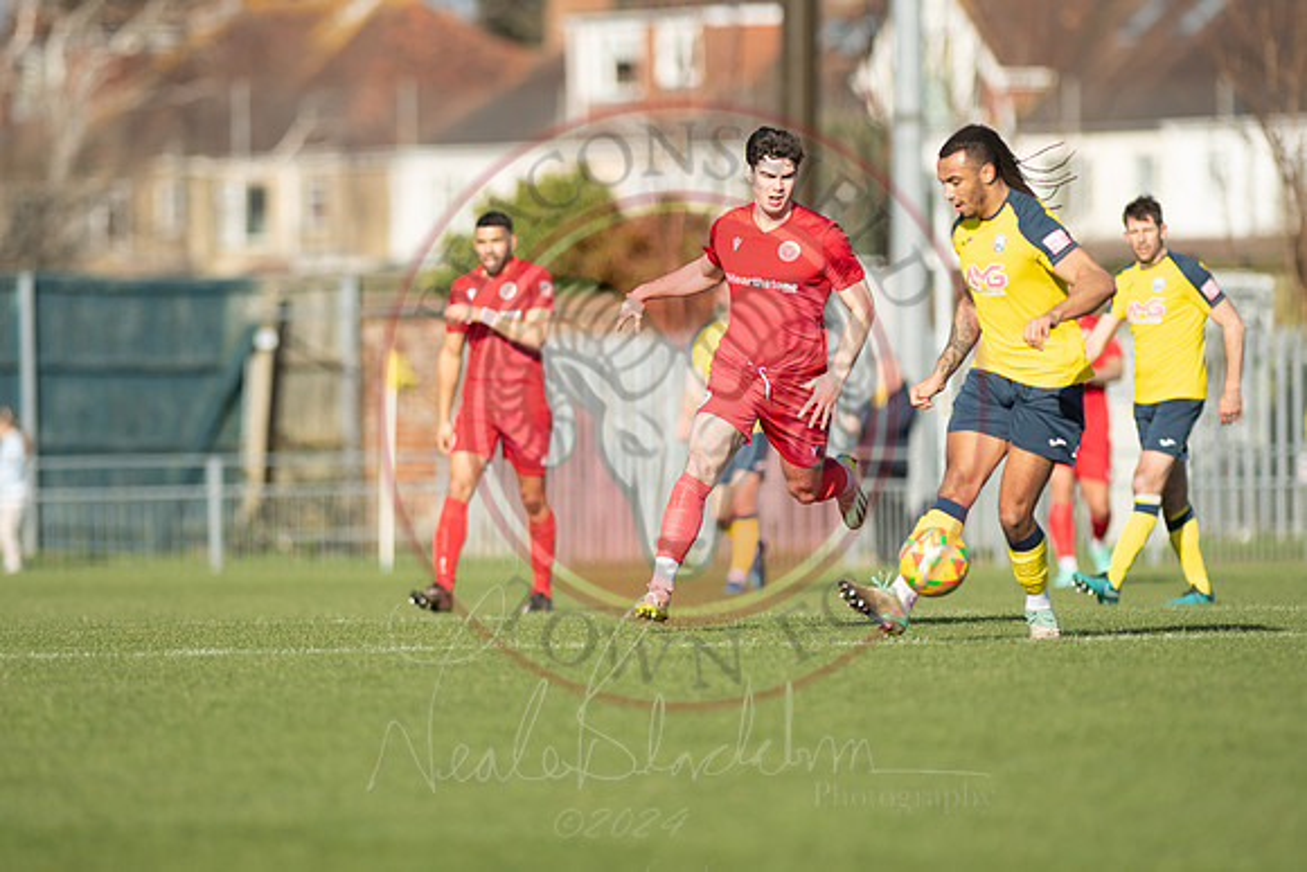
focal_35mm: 450
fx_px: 16341
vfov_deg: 3.1
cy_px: 436
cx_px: 654
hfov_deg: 4.6
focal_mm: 300
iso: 250
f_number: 2.8
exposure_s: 1/5000
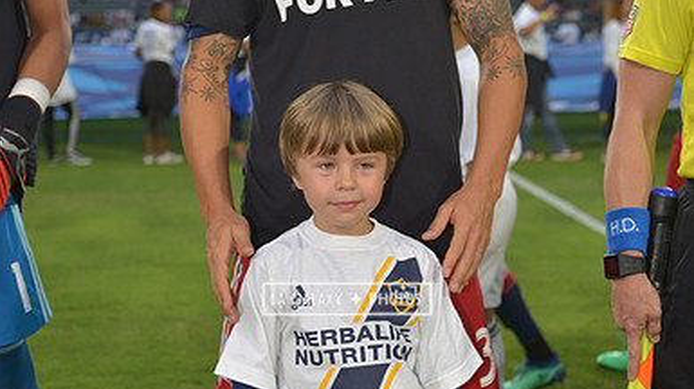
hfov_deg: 34.9
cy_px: 117
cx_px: 347
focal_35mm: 60
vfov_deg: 19.9
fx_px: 1103
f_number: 2.8
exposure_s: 1/250
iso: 250
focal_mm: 38
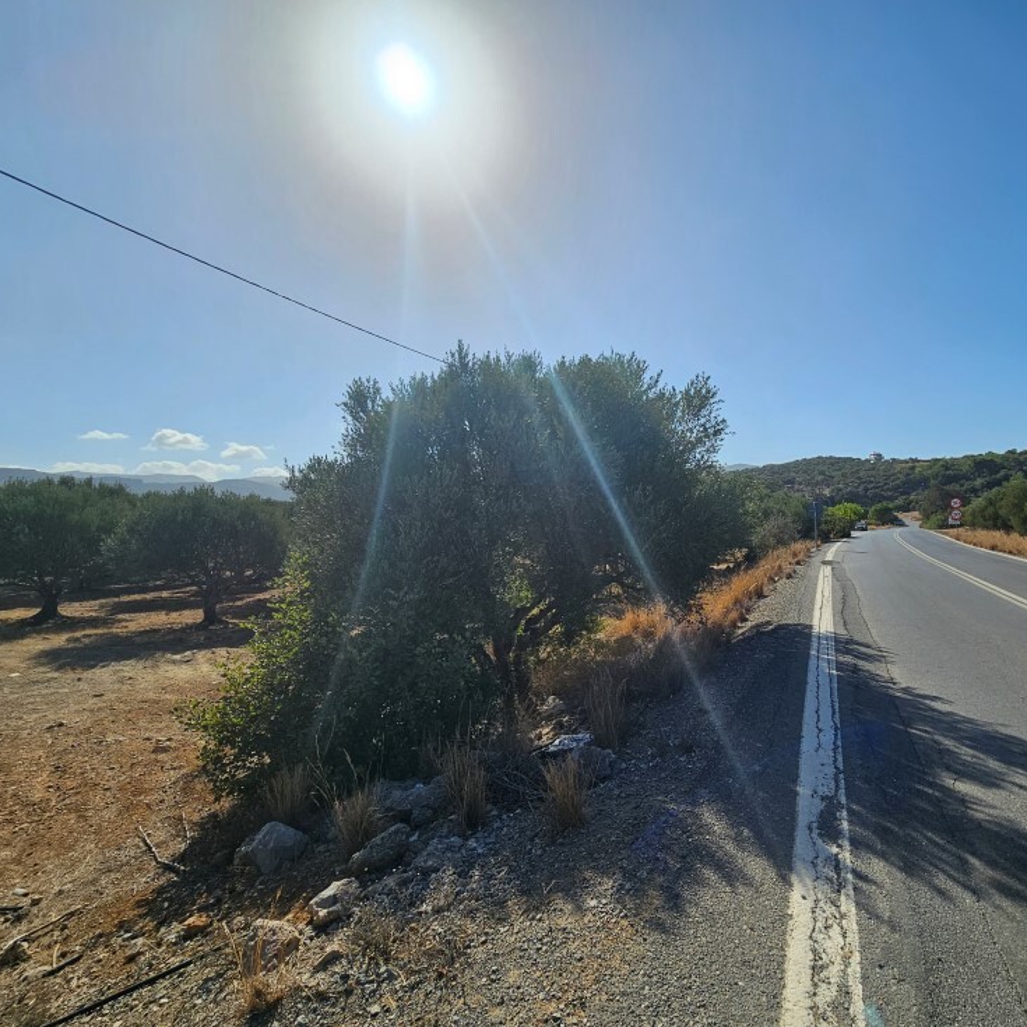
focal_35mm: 16
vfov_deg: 87.4
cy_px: 530
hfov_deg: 85.8
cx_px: 639
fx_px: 537
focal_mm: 2.2
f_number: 2.2
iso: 50
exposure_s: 1/4913
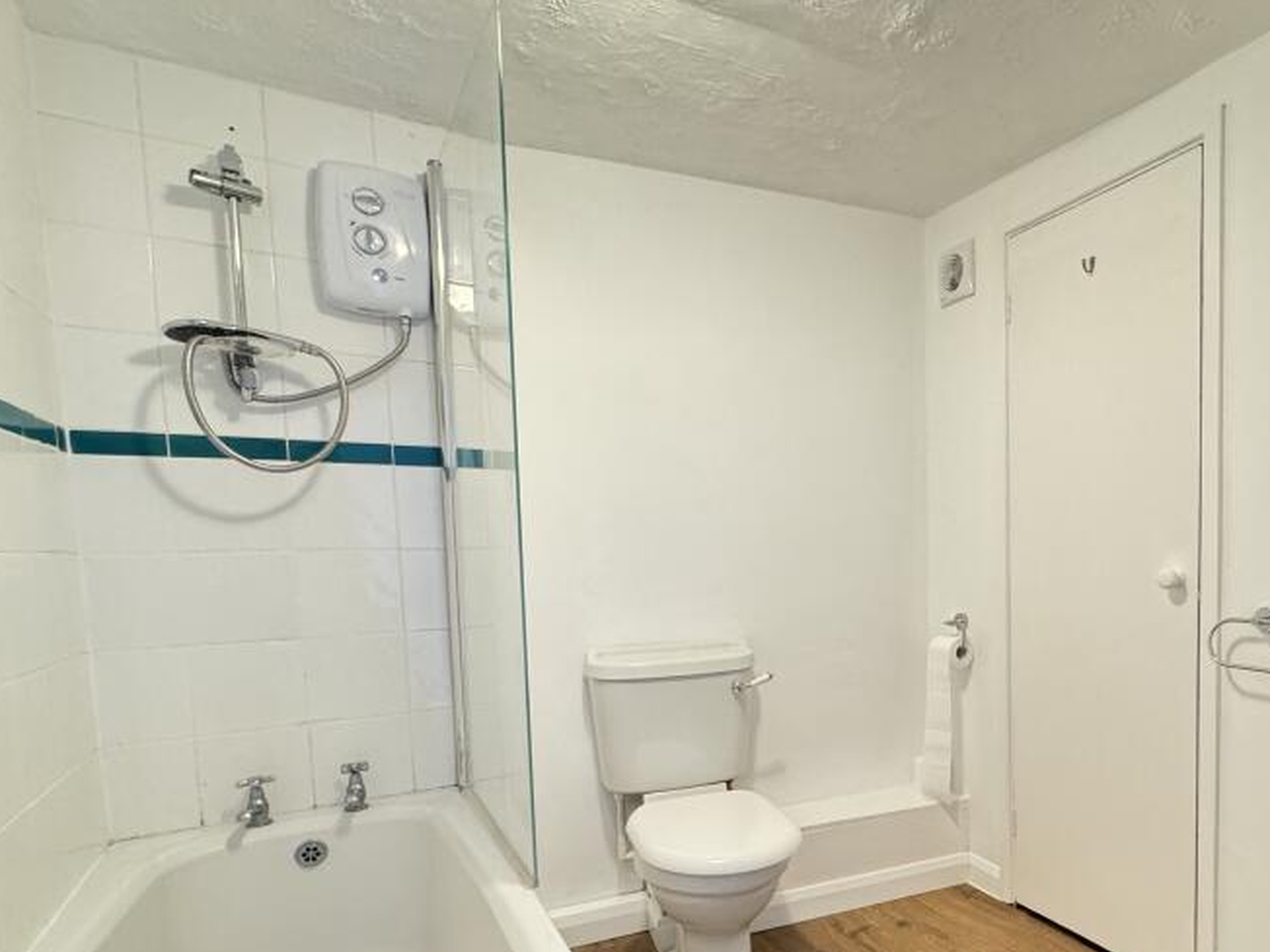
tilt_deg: -4.4
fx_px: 807
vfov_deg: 60.1
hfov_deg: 72.9
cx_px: 894
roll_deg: +1.4
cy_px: 607
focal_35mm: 22
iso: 800
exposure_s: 1/50
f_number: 2.2
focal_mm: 2.22
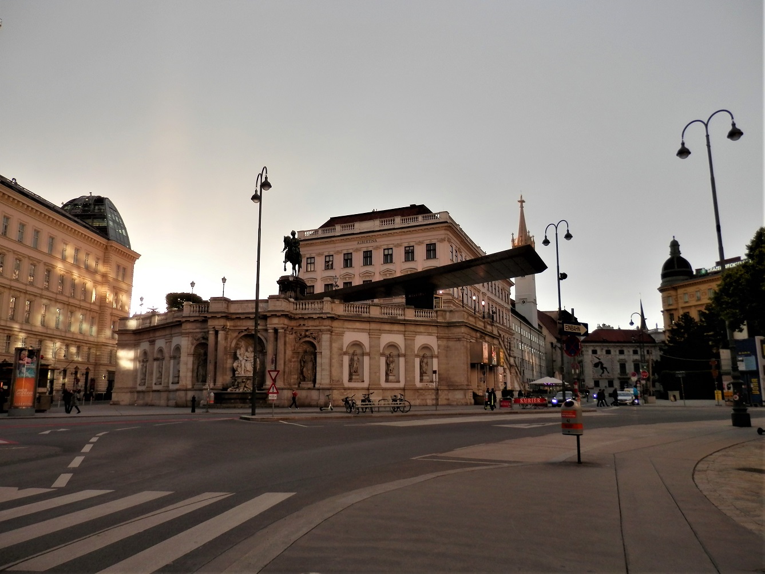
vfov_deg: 54.9
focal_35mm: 25
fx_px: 553
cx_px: 382
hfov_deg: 69.4
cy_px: 287
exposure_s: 1/160
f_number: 3
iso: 80
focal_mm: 4.5
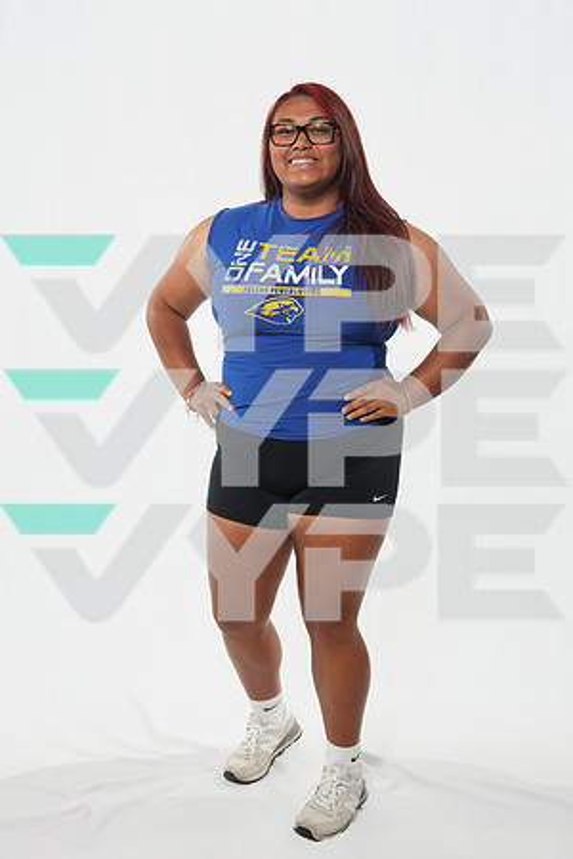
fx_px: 1091
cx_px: 286
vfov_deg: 43.0
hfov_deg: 29.4
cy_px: 430
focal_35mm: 46
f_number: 8
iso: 500
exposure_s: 1/125
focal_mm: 45.7
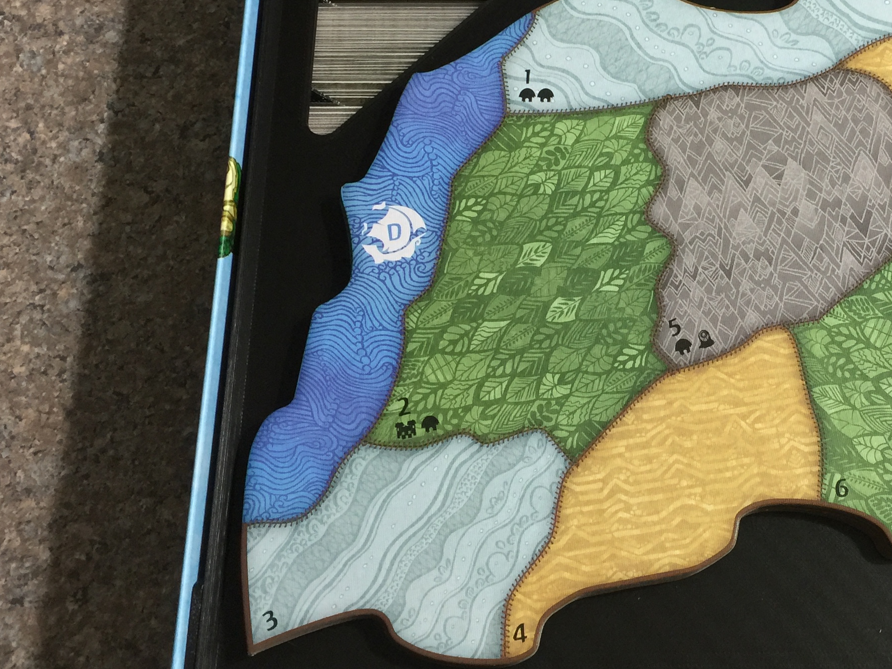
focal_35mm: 53
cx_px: 717
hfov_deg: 35.0
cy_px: 254
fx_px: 1366
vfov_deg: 27.4
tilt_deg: -73.2
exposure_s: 1/17
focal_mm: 4.15
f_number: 2.2
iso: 80
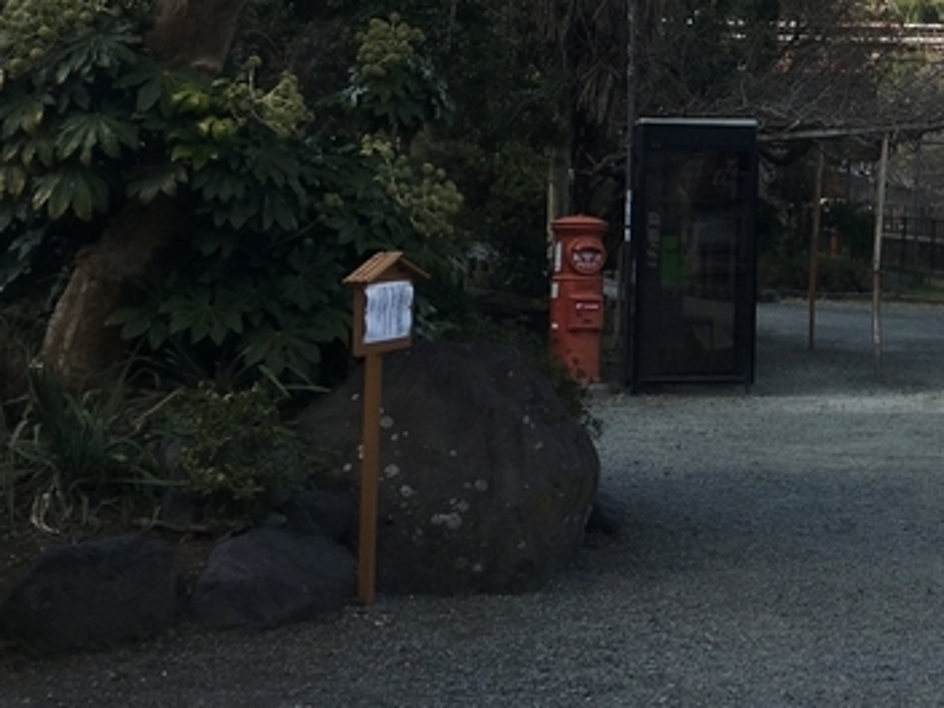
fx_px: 1800
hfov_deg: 27.3
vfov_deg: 21.6
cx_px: 998
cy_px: 35
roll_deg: -1.6
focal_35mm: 66
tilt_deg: +6.1
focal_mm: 4.15
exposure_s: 1/1425
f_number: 2.2
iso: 25
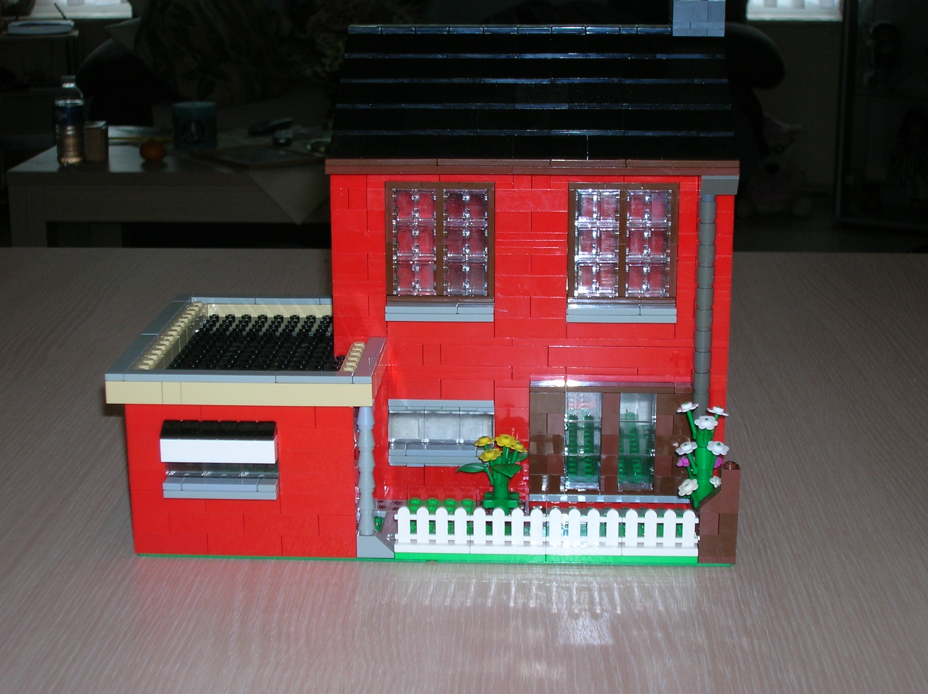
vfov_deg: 23.3
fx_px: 1688
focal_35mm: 63
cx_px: 464
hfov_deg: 30.7
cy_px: 347
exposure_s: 1/60.1
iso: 50
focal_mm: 10.4
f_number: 3.6
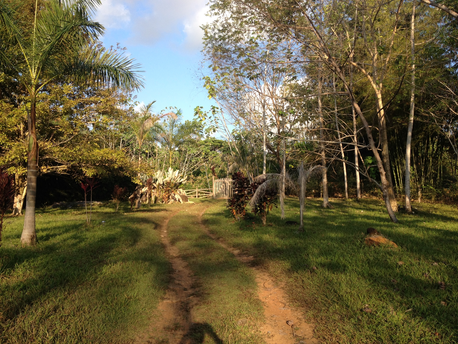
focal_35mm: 35
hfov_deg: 52.6
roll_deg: +0.1
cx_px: 229
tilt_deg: +3.1
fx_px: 463
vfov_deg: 40.7
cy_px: 172
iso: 50
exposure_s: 1/606
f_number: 2.4
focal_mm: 4.28
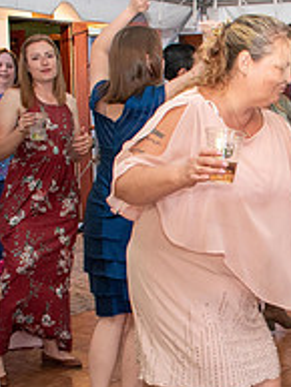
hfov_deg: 17.5
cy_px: 276
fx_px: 907
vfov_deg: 23.9
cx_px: 331
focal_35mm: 81
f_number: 3.5
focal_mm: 18
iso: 1100
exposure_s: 1/60
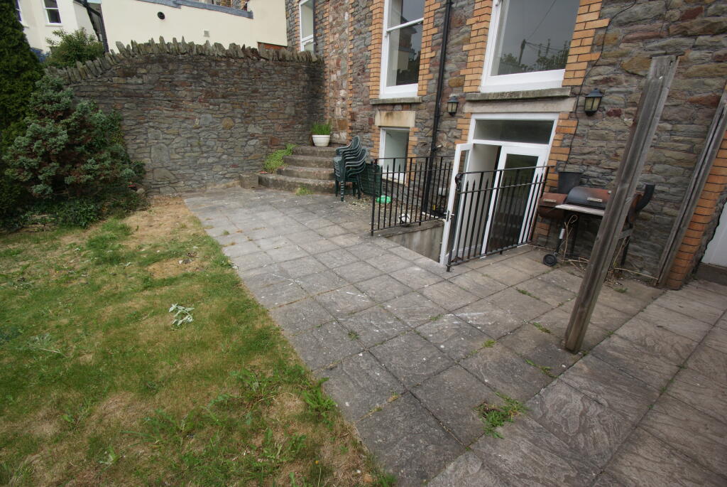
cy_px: 244
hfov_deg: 100.3
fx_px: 303
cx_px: 364
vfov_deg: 77.5
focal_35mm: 15
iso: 100
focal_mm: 10
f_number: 10
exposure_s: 1/80
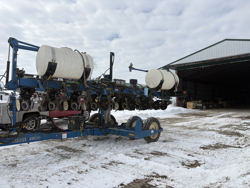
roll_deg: +0.8
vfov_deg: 53.1
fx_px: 188
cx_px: 125
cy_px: 94
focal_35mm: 26
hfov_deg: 67.3
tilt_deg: +1.9
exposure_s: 1/8850
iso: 50
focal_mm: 5.96
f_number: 1.6
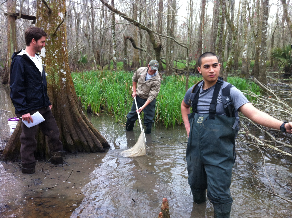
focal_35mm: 35
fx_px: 295
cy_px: 109
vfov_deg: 40.6
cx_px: 146
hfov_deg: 52.7
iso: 80
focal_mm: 3.85
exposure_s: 1/60
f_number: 2.8
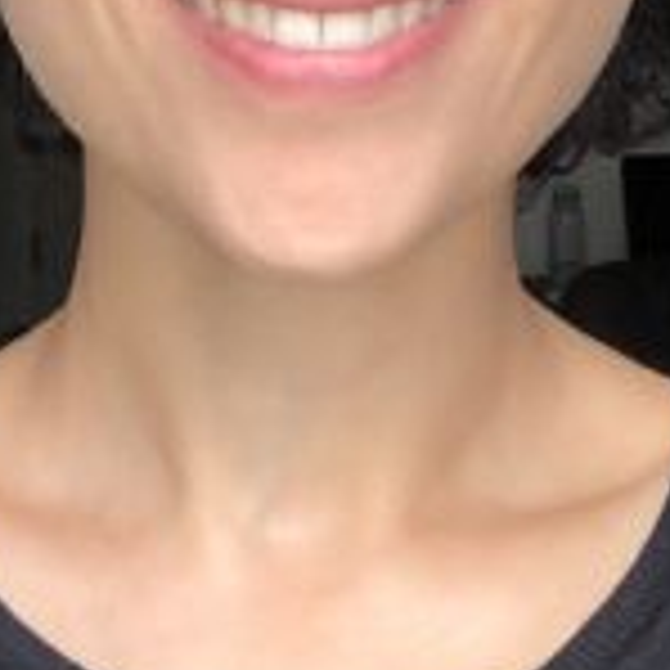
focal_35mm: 114
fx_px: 2496
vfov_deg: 14.9
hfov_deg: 15.3
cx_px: 378
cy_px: -83
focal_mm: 2.87
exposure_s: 1/120
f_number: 2.2
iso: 32
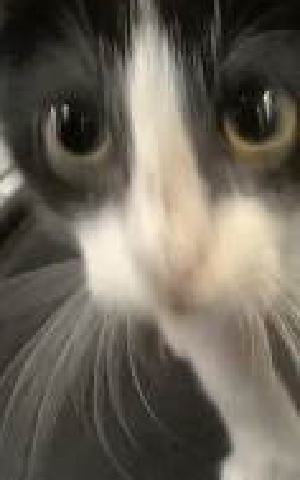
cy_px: 279
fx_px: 956
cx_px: 334
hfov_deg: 17.2
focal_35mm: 73
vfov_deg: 28.2
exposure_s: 1/30
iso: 320
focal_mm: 3.3
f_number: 2.4
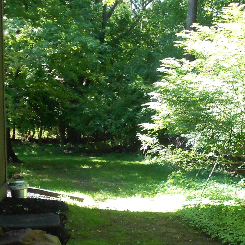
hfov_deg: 22.7
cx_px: 229
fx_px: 593
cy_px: 215
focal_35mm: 74
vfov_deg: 22.8
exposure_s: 1/125
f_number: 3.4
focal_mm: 5.1
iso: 250
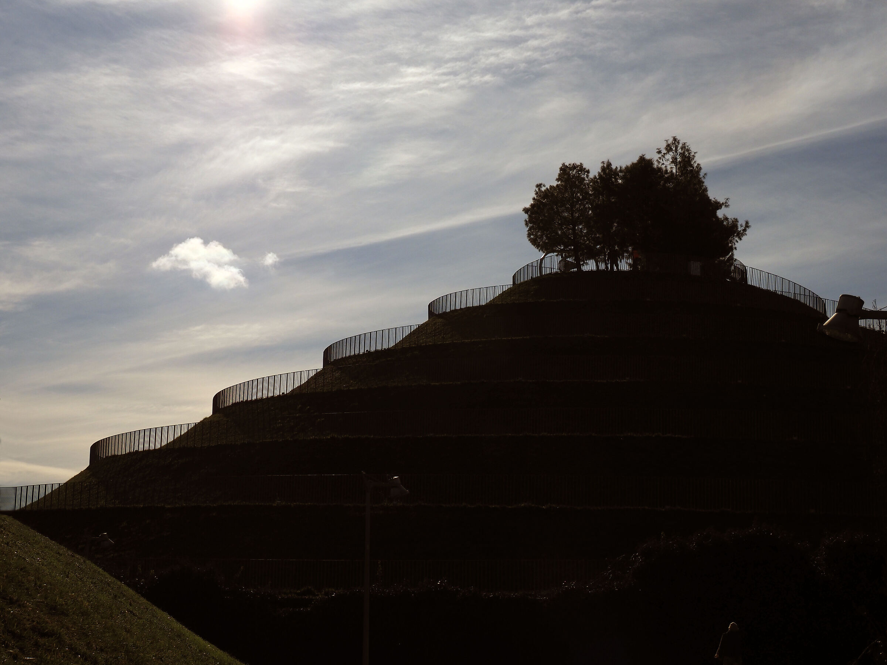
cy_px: 332
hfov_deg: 34.3
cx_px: 444
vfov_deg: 26.1
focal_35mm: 56
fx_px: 1435
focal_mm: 28
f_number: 8
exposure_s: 1/4000
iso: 200
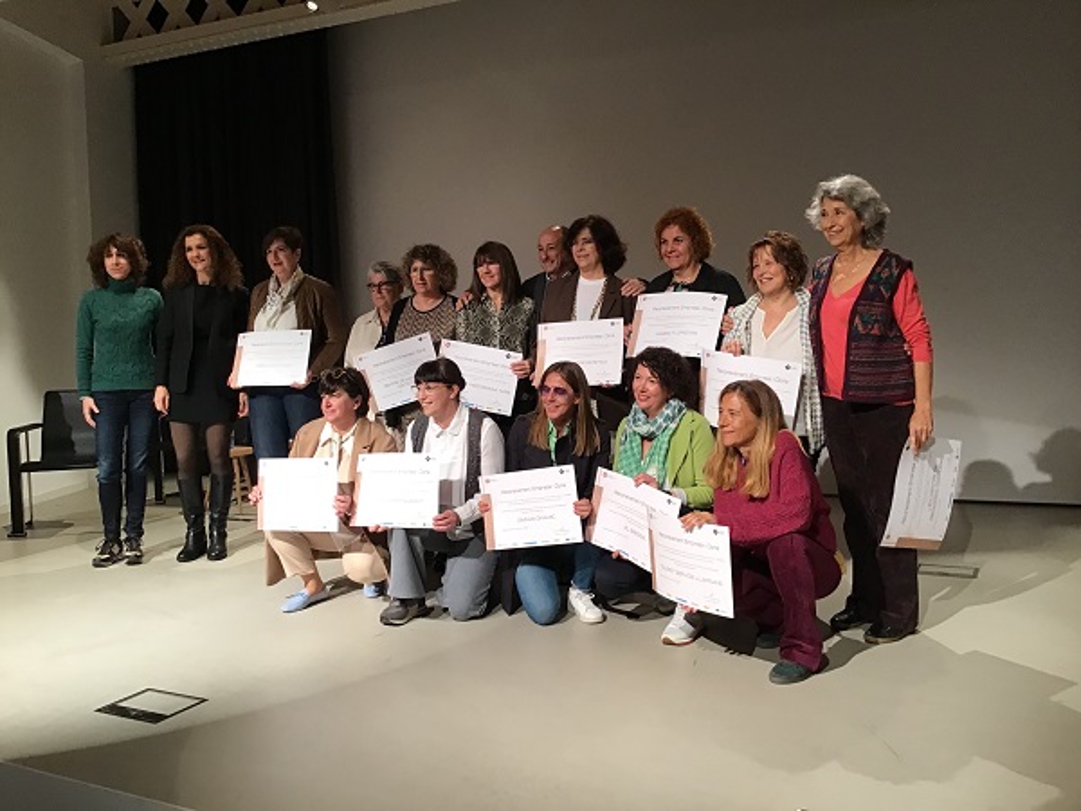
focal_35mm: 31
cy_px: 406
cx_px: 540
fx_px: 968
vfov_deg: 45.4
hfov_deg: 58.4
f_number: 2.4
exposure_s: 1/33
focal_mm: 3.3
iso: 100
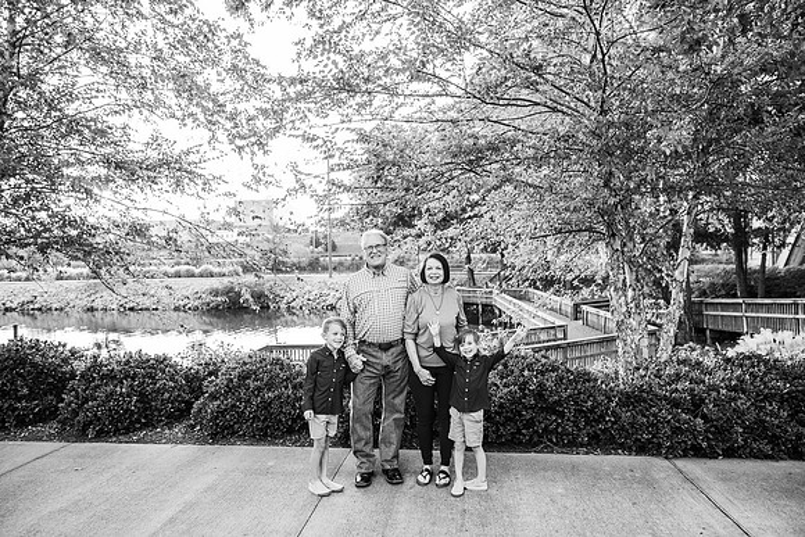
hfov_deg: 73.7
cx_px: 402
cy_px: 268
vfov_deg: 53.2
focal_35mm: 24
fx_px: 537
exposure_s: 1/200
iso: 320
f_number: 3.2
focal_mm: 24
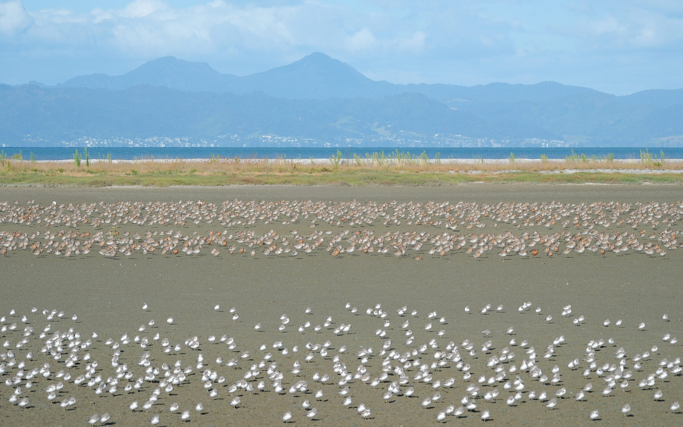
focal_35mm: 190
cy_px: 212
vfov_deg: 6.9
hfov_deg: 11.0
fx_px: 3536
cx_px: 342
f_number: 11
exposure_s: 1/640
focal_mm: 123.8
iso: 800
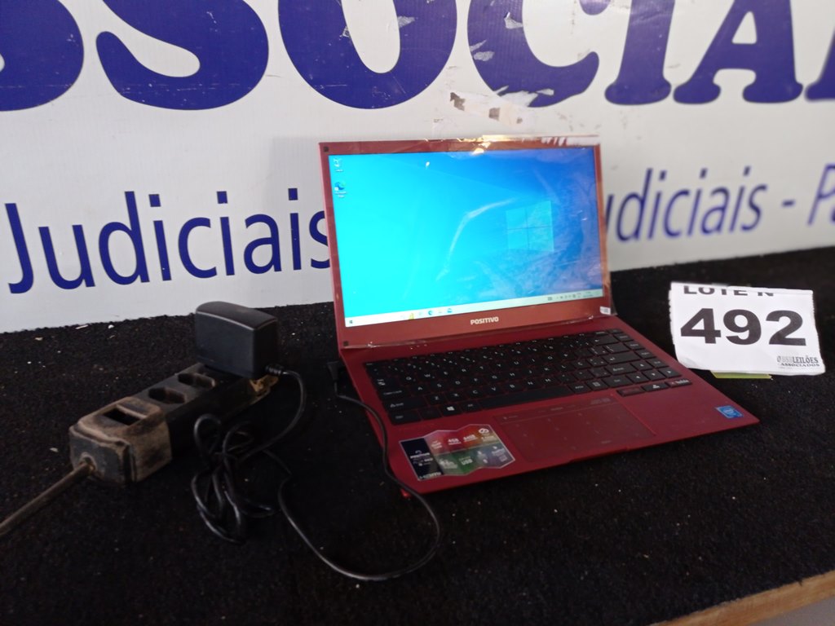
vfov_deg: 49.7
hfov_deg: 63.4
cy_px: 313
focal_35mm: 28
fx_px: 675
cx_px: 418
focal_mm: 4.7
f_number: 1.79
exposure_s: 1/40
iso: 210
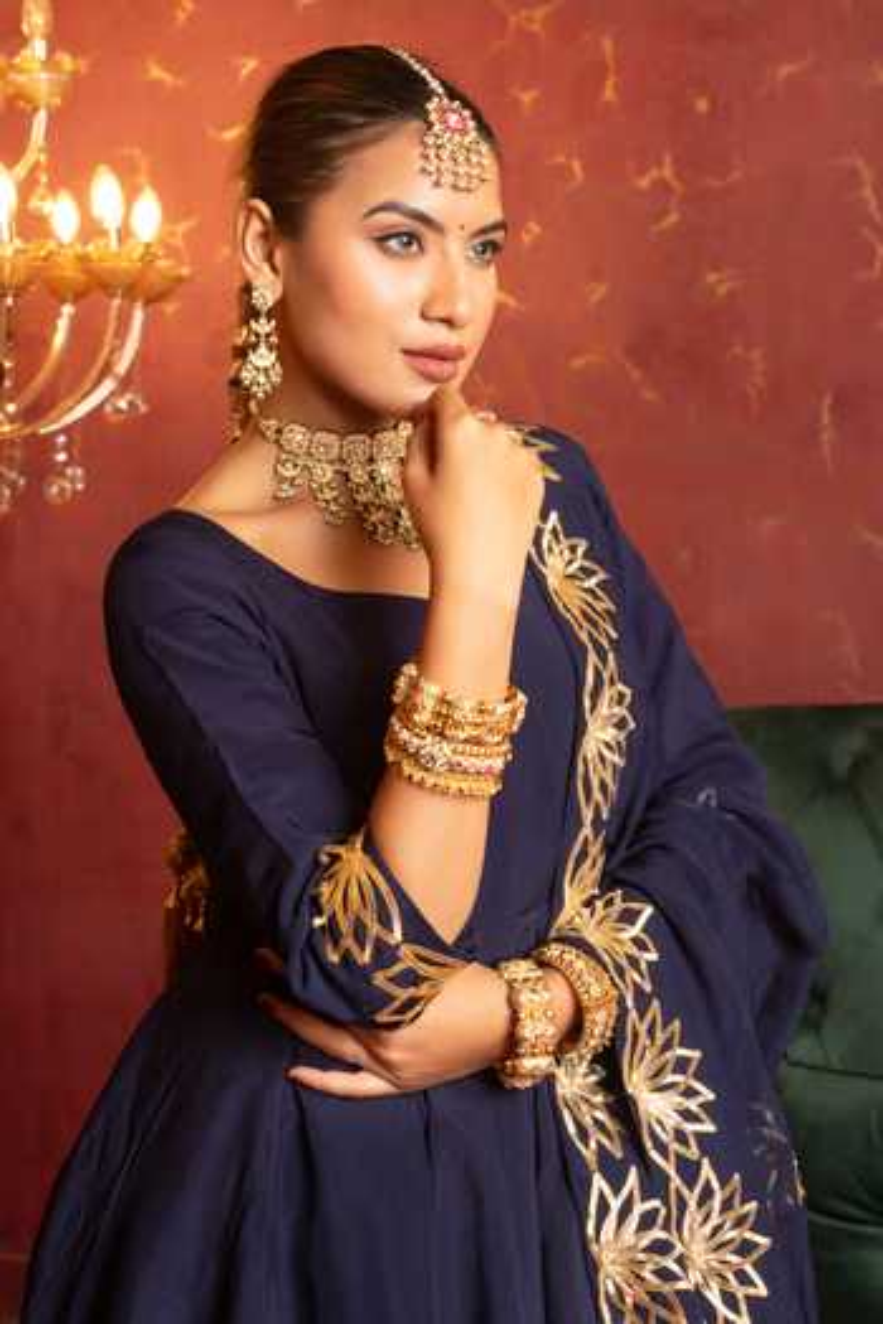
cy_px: 662
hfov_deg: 27.0
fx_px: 1839
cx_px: 442
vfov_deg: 39.6
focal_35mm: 50
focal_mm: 50
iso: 400
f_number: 7.1
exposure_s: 1/160
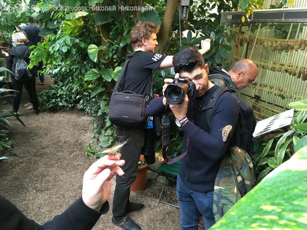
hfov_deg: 61.7
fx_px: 257
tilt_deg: -17.1
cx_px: 154
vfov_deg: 48.2
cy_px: 115
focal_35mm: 29
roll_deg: -3.0
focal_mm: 4.15
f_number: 2.2
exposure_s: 1/33
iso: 40
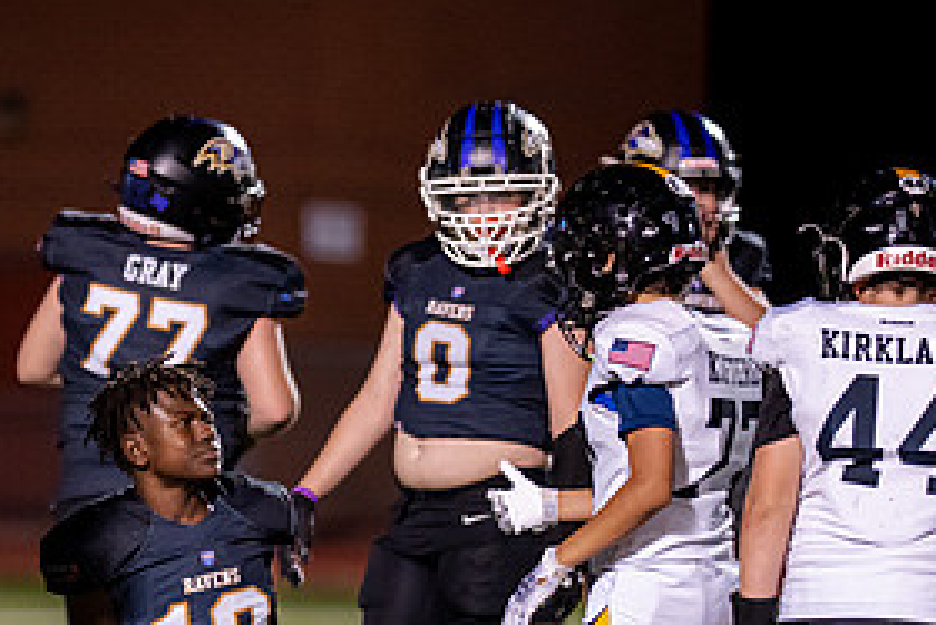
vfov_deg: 3.2
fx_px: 11341
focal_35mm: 436
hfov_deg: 4.7
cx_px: 146
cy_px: 555
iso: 2000
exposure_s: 1/1250
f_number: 1.8
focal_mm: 135
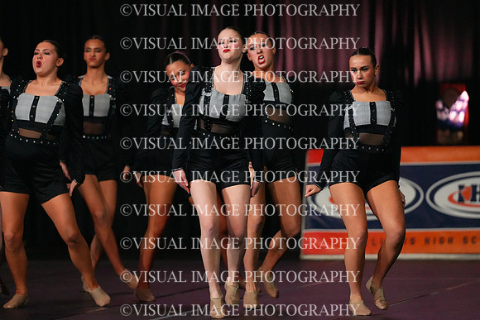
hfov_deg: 6.9
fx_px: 4001
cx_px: 240
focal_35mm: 300
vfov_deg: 4.6
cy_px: 160
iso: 16000
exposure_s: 1/1250
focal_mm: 300
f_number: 3.5
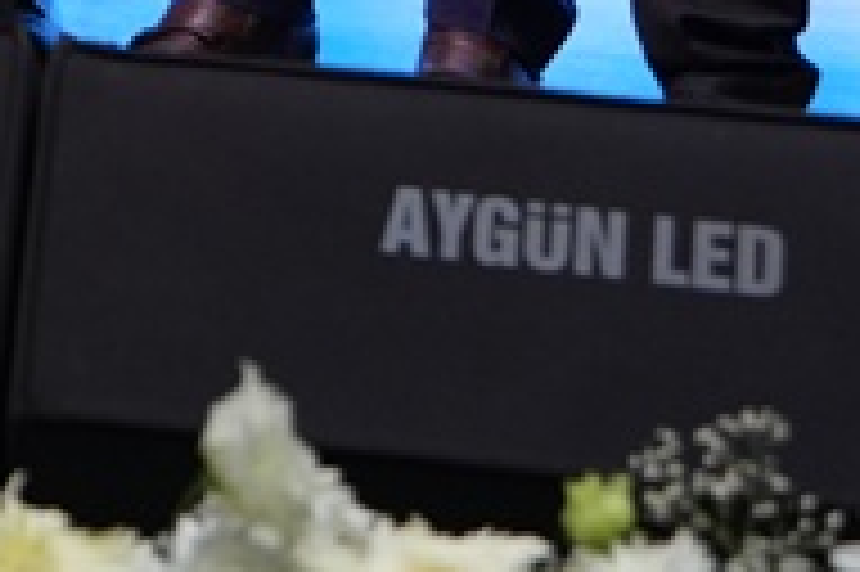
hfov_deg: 8.0
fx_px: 5967
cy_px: -1234
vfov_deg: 5.2
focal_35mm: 250
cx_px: -698
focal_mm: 35
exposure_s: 1/100
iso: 1000
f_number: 2.8
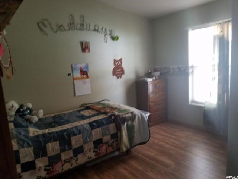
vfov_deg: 53.1
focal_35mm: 26
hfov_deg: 67.3
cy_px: 90
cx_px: 119
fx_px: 179
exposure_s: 1/24
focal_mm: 4.2
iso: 160
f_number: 1.7
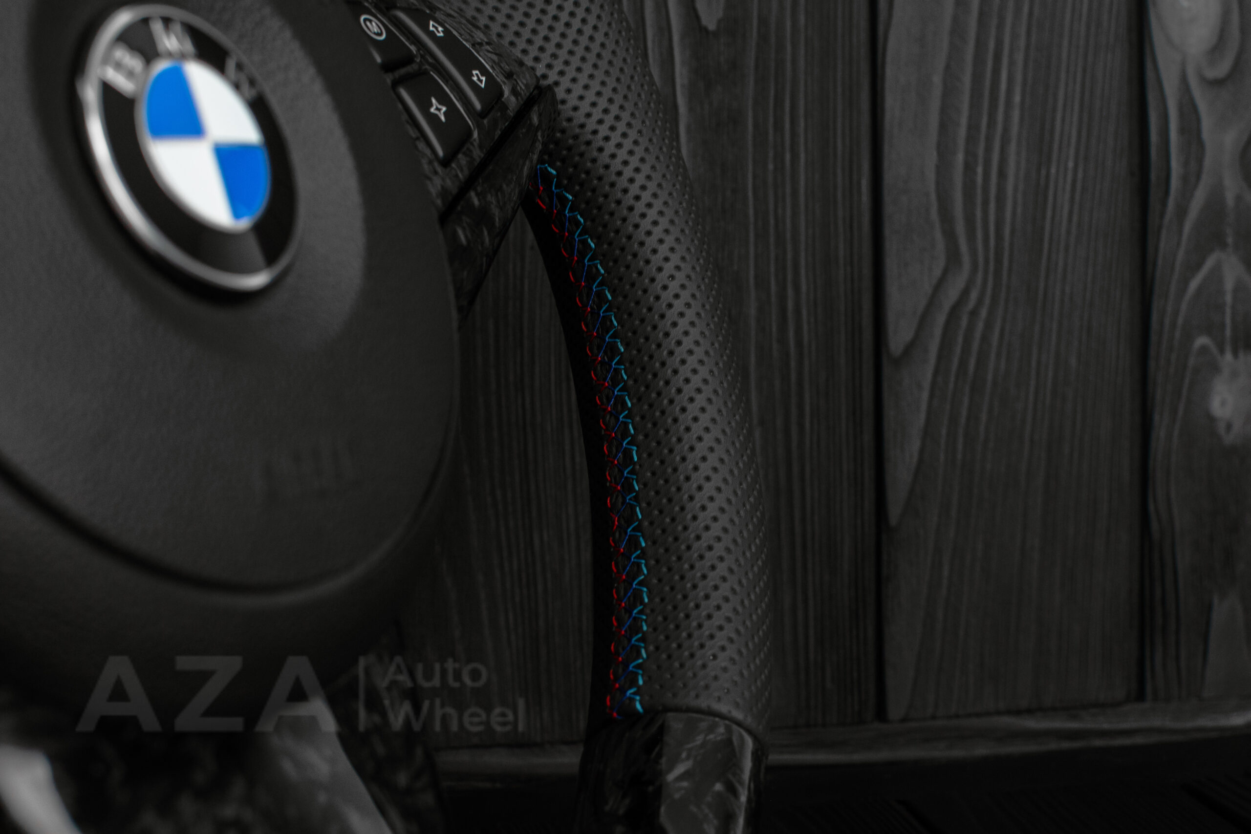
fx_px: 1824
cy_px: 417
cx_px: 626
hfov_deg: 37.8
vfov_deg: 25.8
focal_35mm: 52
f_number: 6.3
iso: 500
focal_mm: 35
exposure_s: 1/125
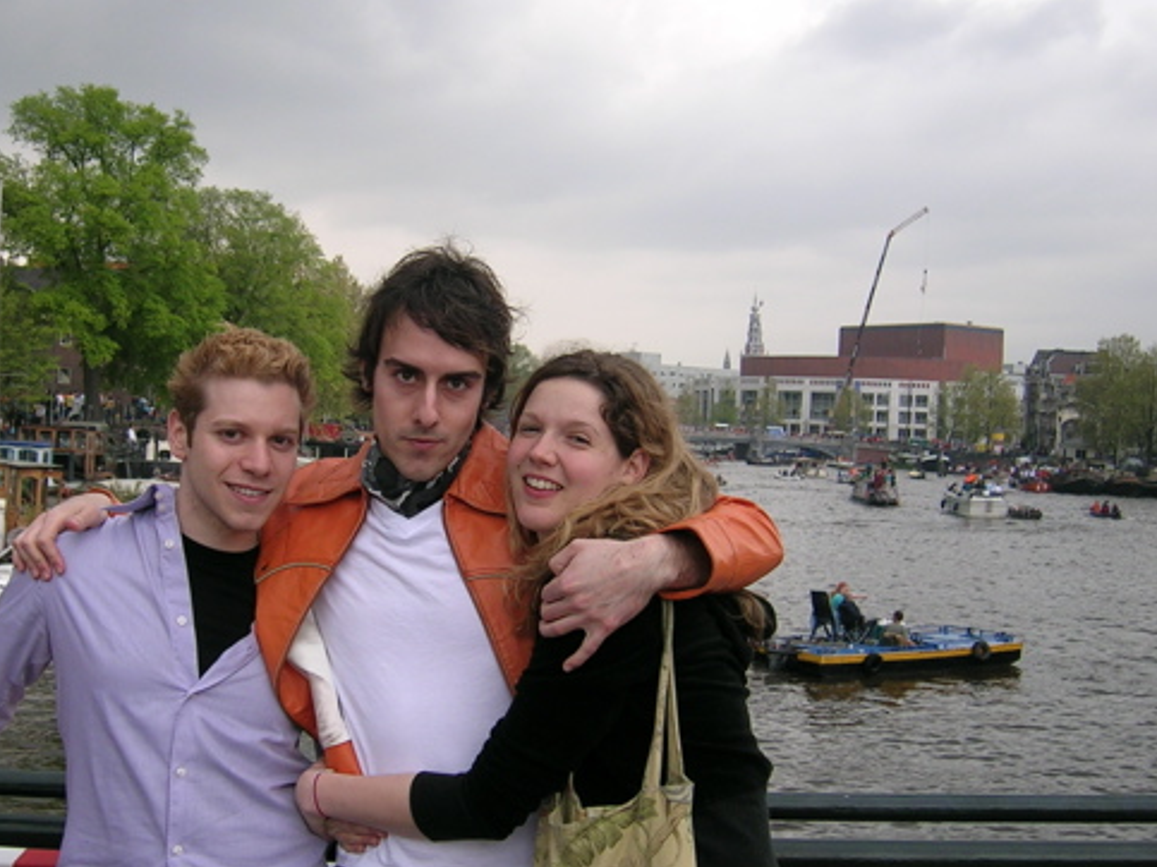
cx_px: 472
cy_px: 491
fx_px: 1771
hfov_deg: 36.1
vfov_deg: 27.5
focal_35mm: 53
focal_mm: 6.1
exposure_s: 1/226
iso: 50
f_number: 2.9
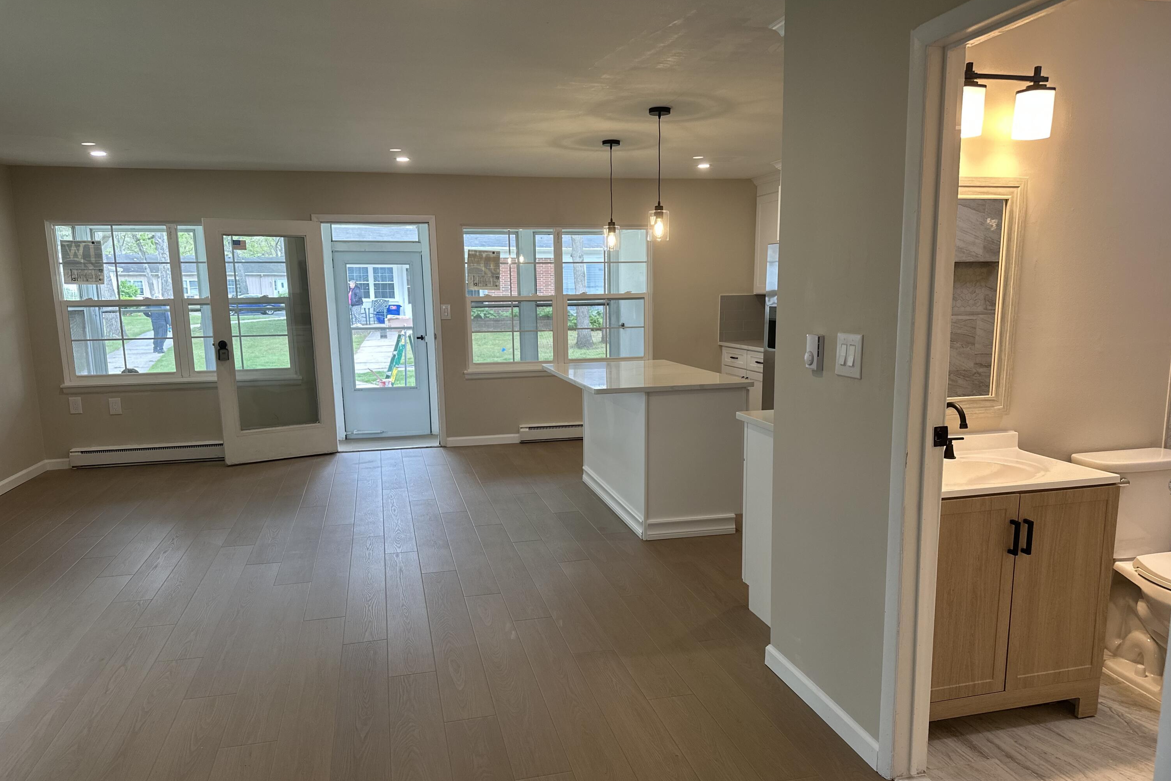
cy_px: 429
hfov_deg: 71.5
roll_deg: +0.6
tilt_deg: -8.8
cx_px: 586
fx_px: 813
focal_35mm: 25
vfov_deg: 51.2
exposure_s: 1/120
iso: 125
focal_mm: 6.86
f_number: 1.78
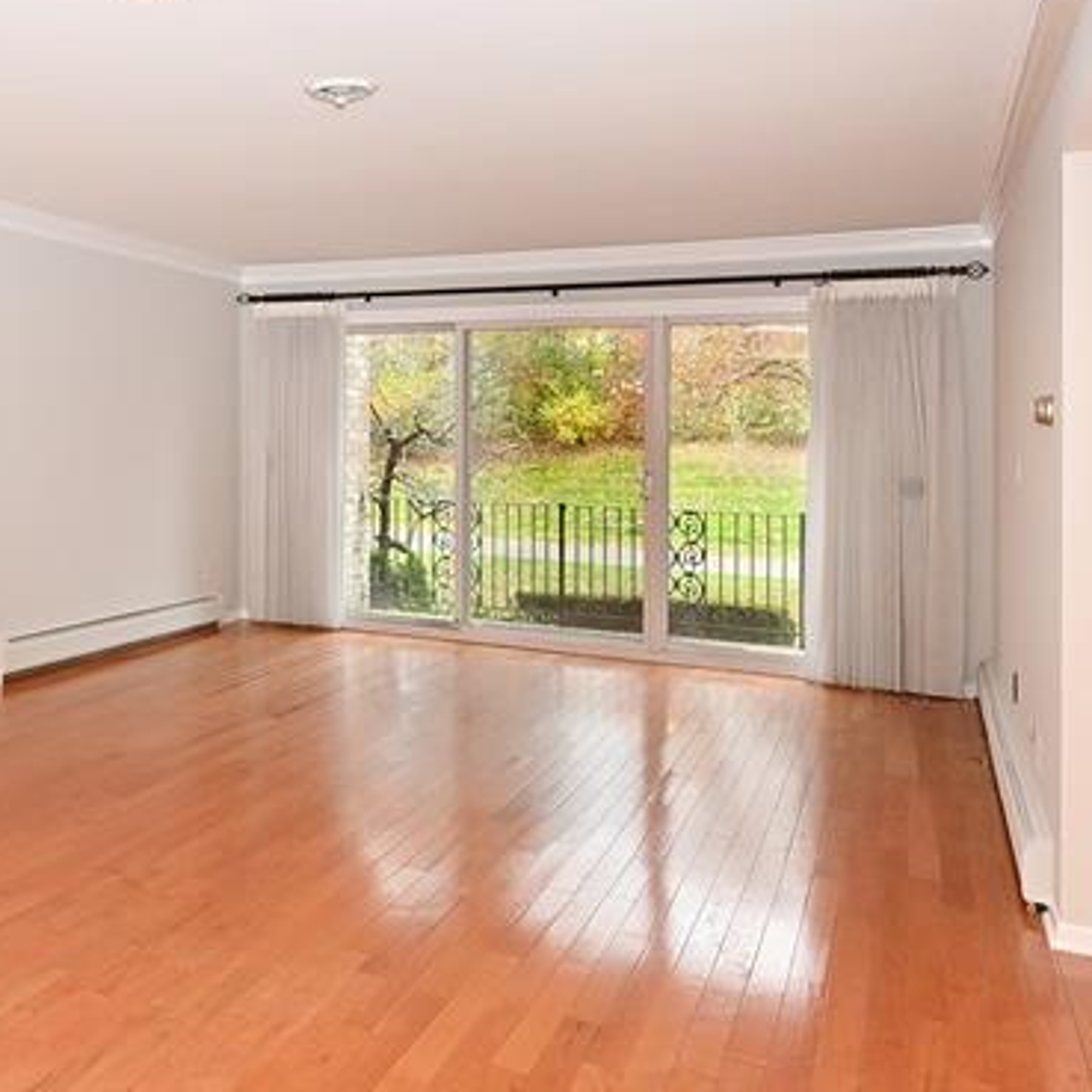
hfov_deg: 46.3
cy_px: 586
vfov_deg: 49.7
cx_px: 175
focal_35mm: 33
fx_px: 1178
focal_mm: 14
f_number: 8
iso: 1400
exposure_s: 1/60
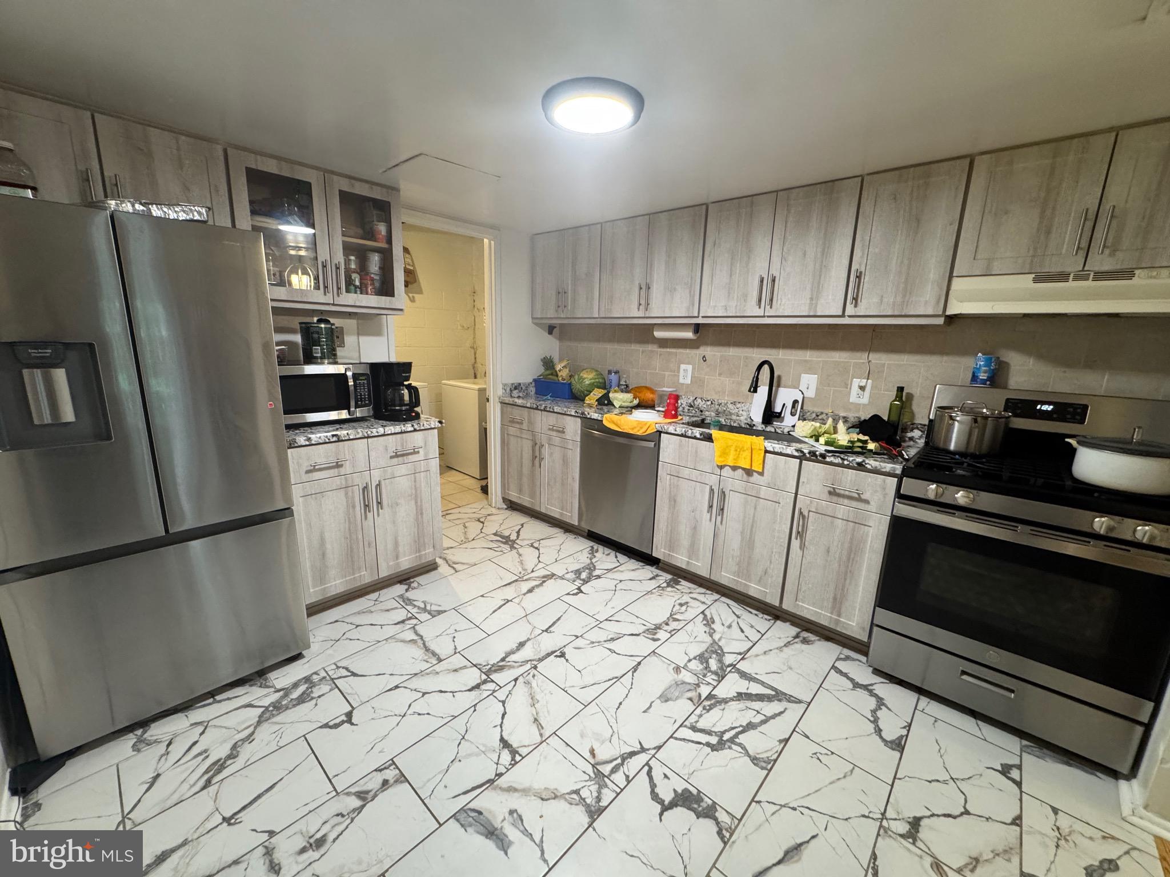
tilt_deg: -12.8
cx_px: 585
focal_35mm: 14
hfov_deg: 102.1
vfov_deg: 85.7
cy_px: 438
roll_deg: -2.1
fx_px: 473
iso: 320
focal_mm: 2.22
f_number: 2.2
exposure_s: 1/60
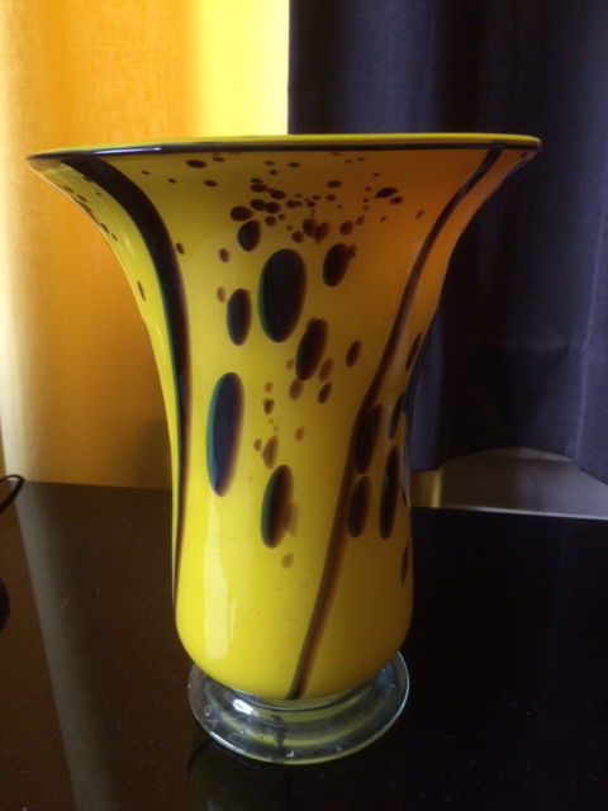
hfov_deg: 48.2
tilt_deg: -20.2
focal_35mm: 29
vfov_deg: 61.7
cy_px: 406
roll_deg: +1.2
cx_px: 304
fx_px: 679
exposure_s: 1/25
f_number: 2.2
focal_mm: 4.15
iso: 320
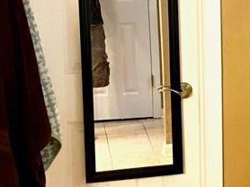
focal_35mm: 107
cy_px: 38
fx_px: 772
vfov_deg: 13.7
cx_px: 320
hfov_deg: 17.3
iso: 125
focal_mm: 4.15
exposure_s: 1/30
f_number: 2.2
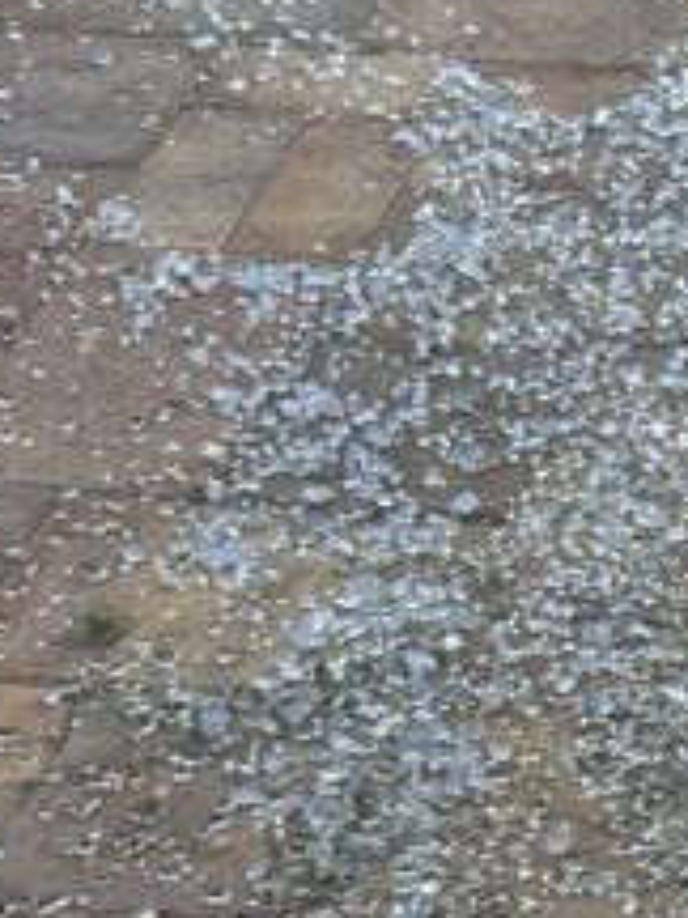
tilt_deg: -51.6
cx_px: 1397
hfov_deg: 11.6
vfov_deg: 16.0
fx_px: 3021
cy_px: 1339
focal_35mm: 114
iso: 64
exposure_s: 1/120
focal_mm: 6.86
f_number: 1.78
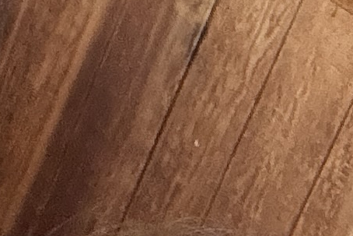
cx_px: 298
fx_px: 2079
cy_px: 777
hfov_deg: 9.7
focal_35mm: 212
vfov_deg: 5.9
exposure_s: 1/60
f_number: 1.9
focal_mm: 2.71
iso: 250
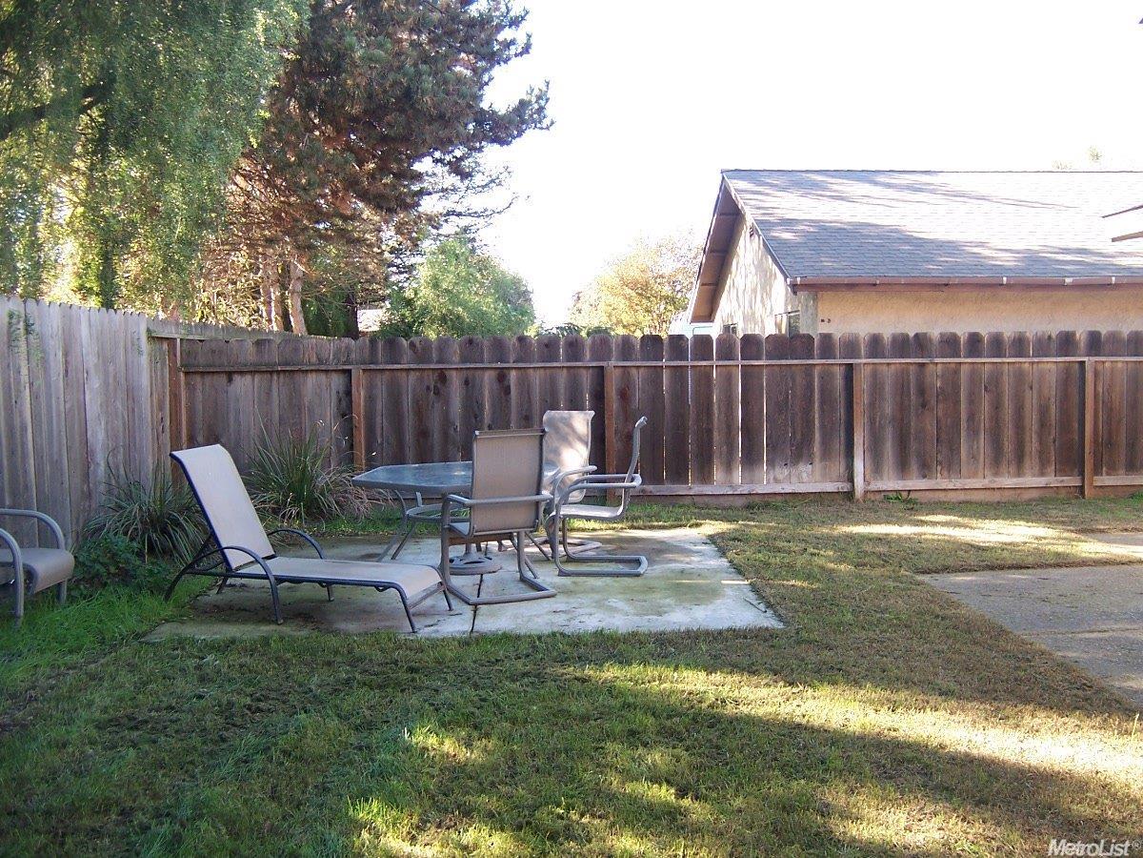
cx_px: 572
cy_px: 429
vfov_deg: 42.9
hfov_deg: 55.4
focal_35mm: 33
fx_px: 1090
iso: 80
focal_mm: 5.5
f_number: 2.8
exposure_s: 1/90
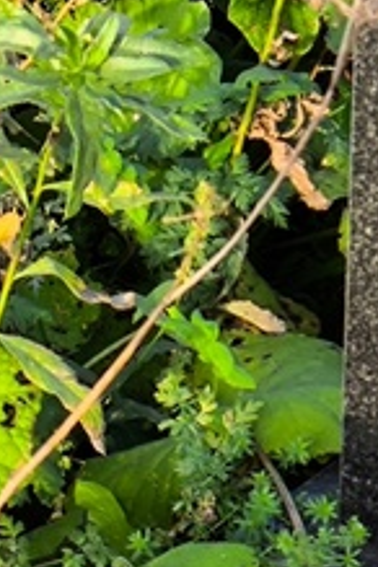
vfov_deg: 10.8
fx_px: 2992
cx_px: 623
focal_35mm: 190
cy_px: 137
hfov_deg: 7.1
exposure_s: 1/221
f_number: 1.7
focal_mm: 4.71
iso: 50
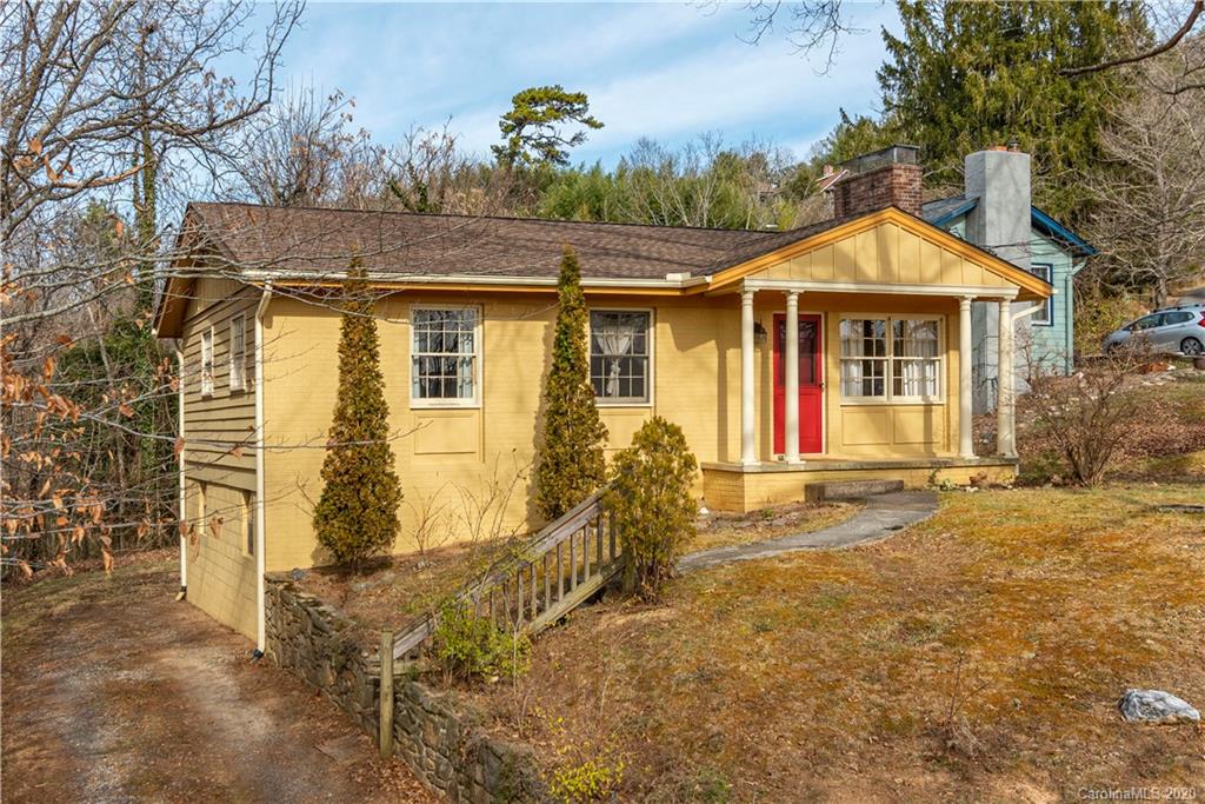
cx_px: 602
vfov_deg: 49.6
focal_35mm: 26
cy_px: 402
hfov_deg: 69.4
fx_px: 870
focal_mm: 26
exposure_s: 1/800
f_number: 7.1
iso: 320
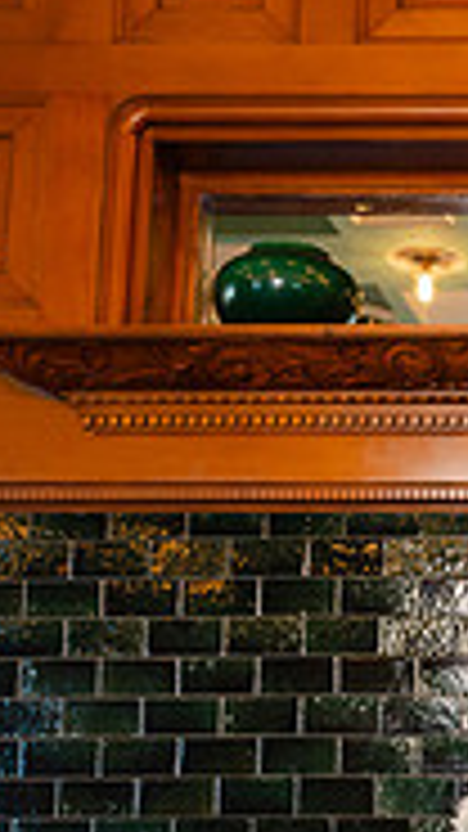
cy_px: 661
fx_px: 2031
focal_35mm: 92
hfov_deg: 12.0
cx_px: 882
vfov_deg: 22.9
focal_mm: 28
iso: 1000
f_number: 2.8
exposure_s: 1/125
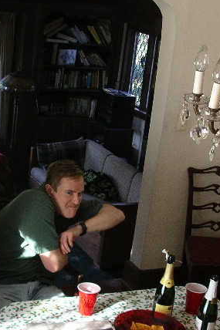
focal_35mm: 72
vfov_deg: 28.1
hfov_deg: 18.9
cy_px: 170
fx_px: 660
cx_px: 96
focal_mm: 7.8
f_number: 2.8
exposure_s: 1/40
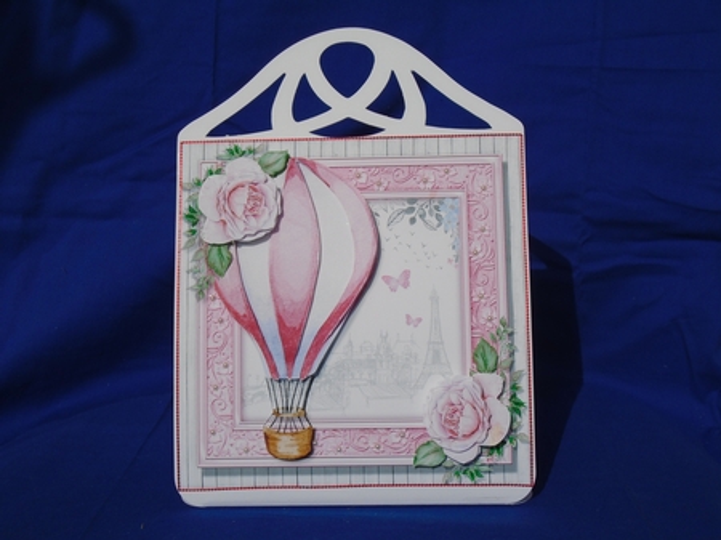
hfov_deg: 38.9
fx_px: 1020
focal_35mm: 49
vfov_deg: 29.6
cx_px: 360
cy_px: 270
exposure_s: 1/400
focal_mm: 8.7
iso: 100
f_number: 11.3
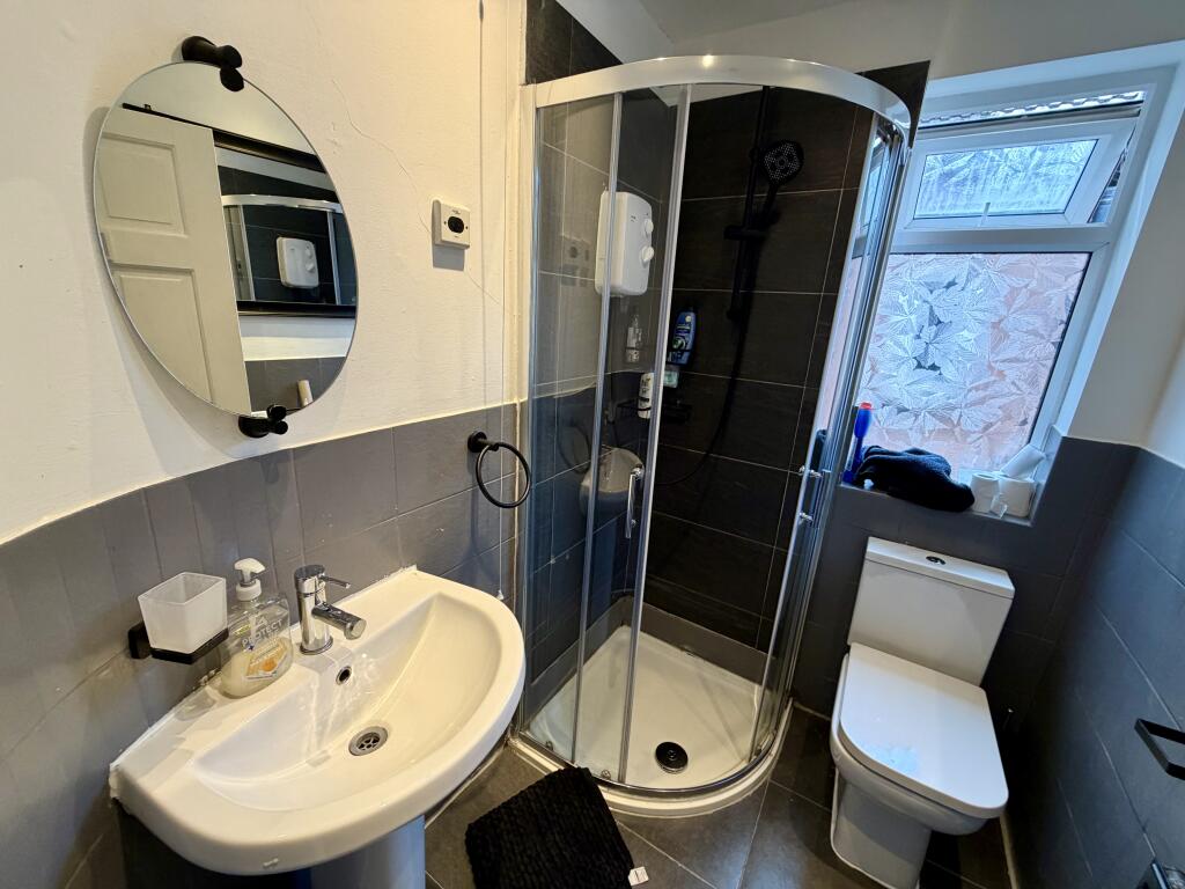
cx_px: 592
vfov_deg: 85.7
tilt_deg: -16.0
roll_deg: -4.1
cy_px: 444
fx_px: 479
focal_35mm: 14
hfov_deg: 102.1
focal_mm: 2.22
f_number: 2.2
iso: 200
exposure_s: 1/100
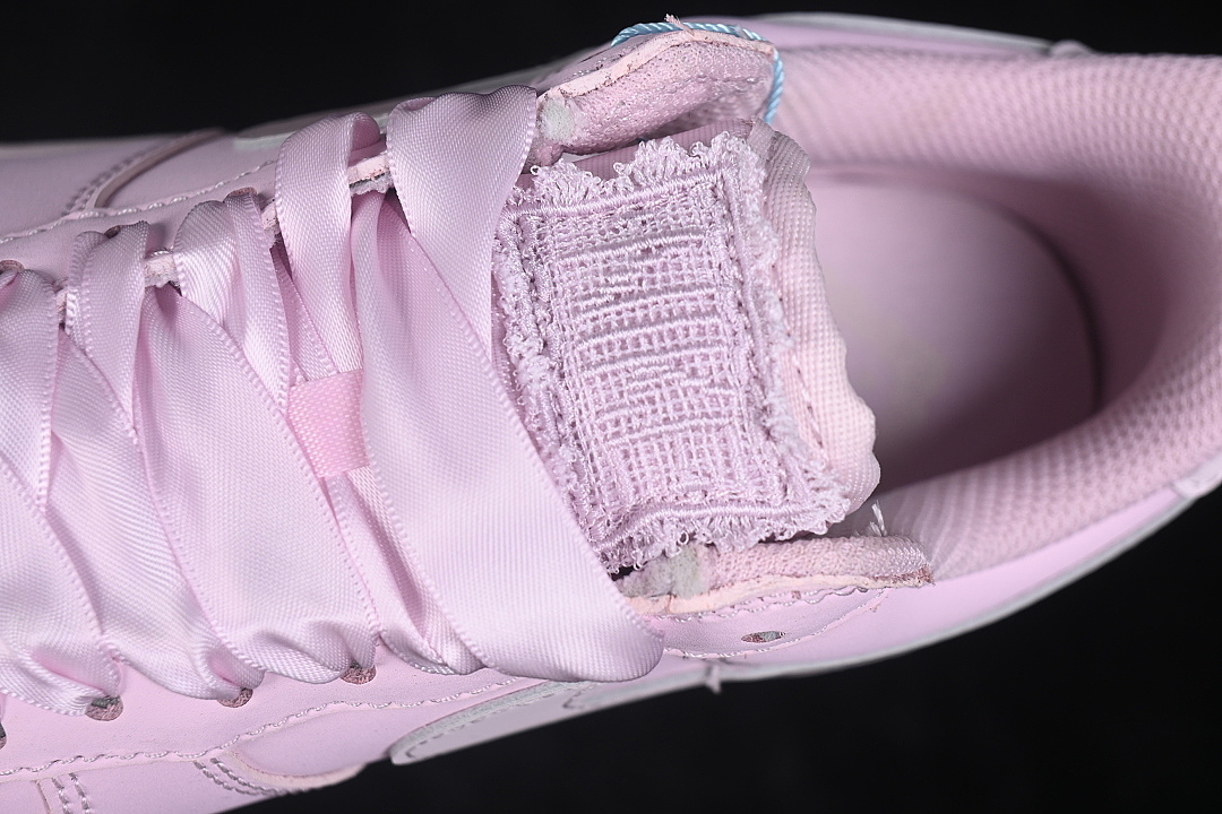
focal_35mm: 75
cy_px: 407
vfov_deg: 18.2
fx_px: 2546
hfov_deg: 27.0
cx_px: 611
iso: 160
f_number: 7.1
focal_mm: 50
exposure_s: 1/80
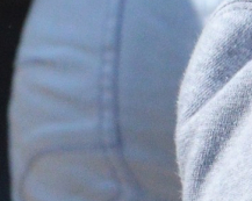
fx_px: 9131
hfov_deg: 1.6
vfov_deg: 1.3
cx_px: 827
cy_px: 176
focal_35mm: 1226
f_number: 9
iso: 800
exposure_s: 1/3200
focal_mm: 105
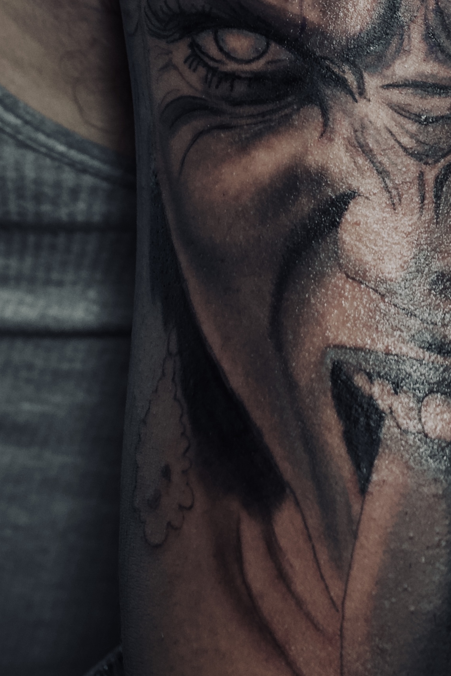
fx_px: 2291
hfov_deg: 11.1
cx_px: 524
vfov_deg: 16.2
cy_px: -120
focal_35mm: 122
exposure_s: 1/40
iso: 2000
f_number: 5
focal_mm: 35
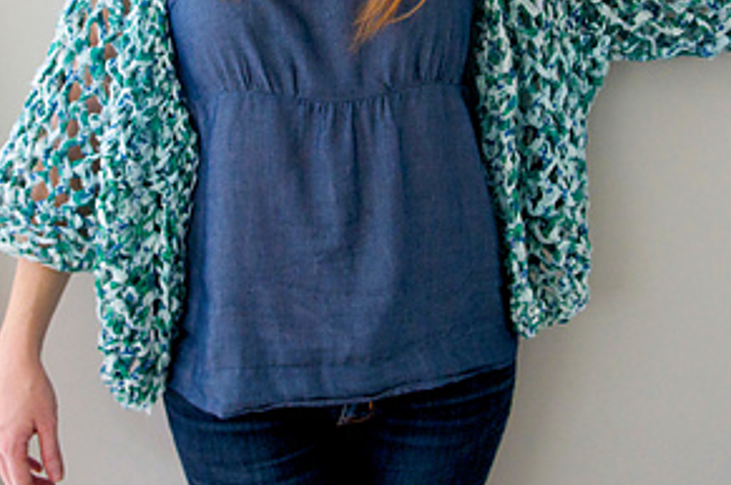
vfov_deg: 23.2
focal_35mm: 56
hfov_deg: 35.6
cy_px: 9
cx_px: 354
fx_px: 1137
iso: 800
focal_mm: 17
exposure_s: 1/250
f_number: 2.8
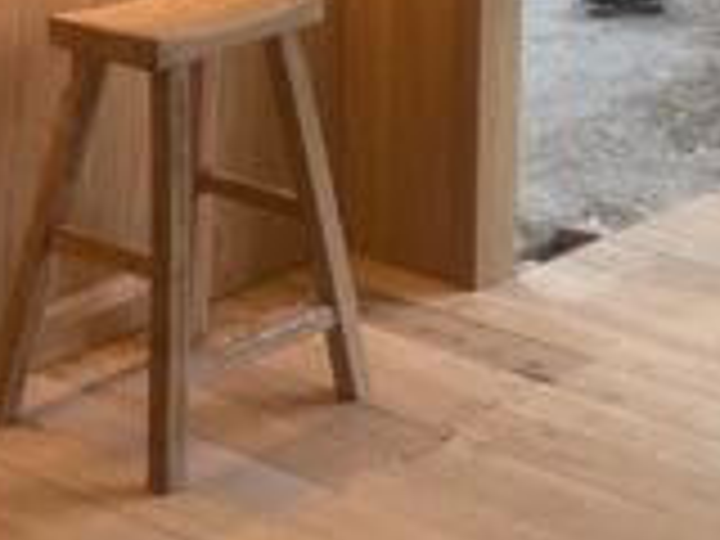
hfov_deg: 15.7
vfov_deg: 11.2
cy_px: -387
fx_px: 2600
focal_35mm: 125
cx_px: 153
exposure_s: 1/100
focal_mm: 4.2
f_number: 1.6
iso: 50
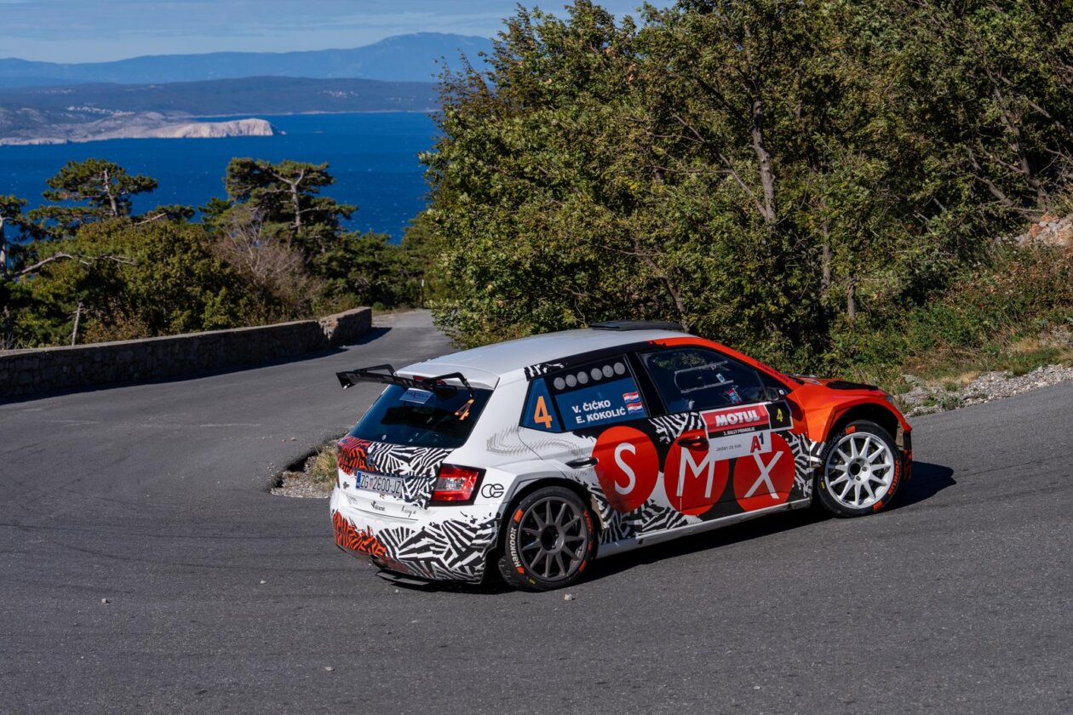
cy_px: 418
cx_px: 627
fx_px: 2336
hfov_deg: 25.8
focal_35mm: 78
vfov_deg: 17.4
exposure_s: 1/2000
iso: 100
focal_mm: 54
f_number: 4
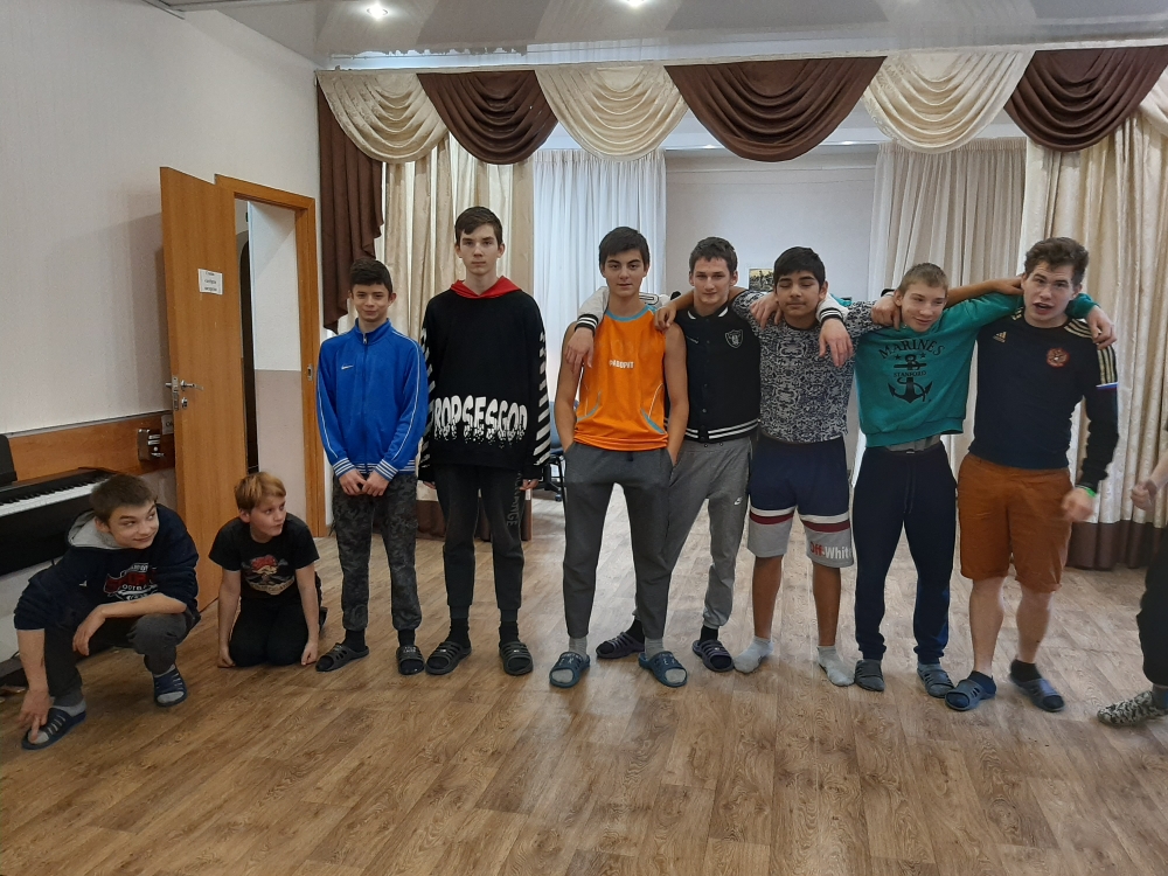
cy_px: 438
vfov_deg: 51.4
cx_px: 584
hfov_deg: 65.3
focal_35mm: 27
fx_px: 911
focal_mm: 3.93
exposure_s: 1/50
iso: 200
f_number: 1.7
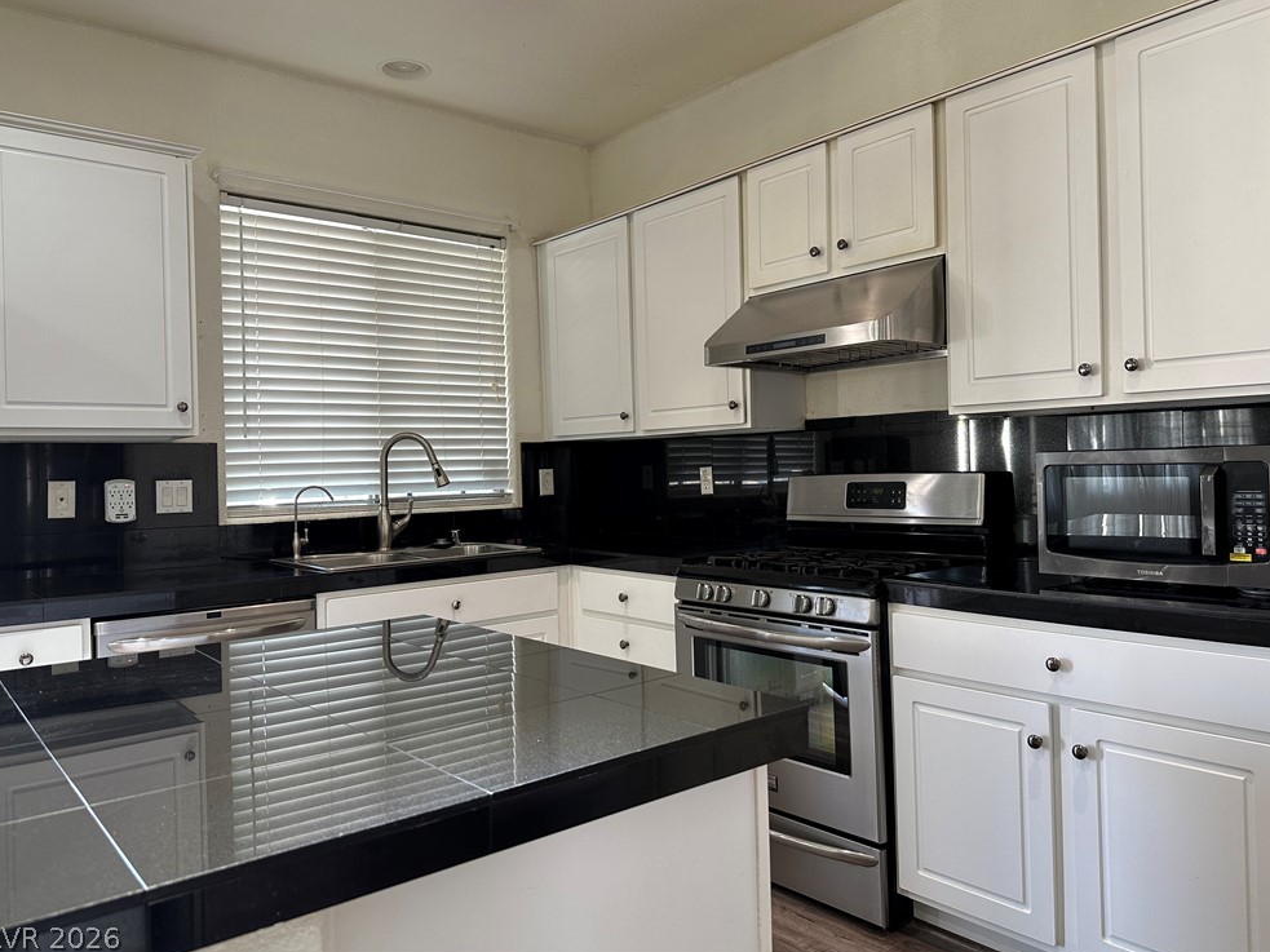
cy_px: 464
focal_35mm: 25
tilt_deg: -0.8
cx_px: 641
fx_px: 917
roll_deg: +1.3
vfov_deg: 54.9
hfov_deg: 69.4
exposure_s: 1/60
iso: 125
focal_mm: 6.86
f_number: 1.78
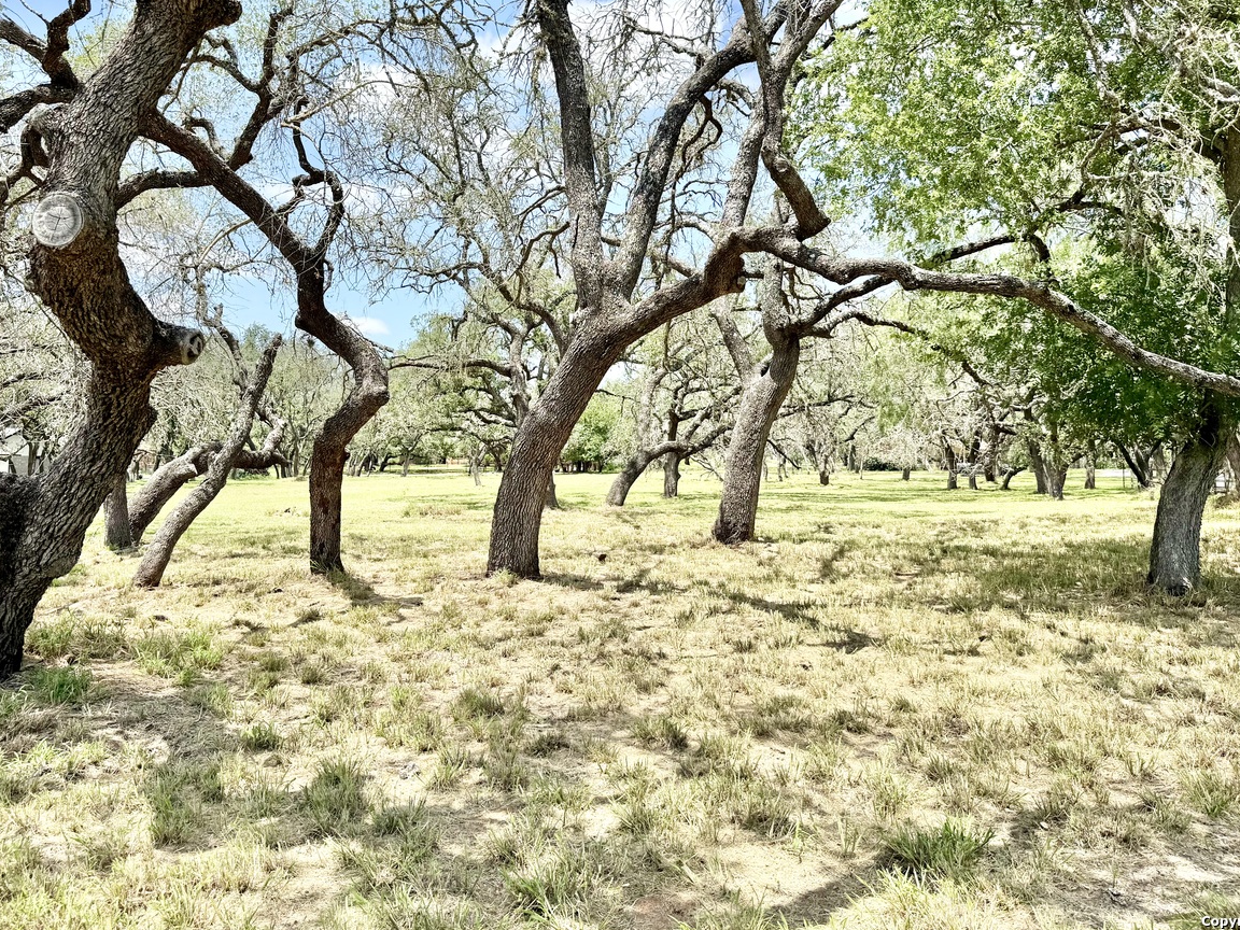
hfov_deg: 59.8
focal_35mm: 30
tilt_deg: +5.3
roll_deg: -0.3
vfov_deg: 46.5
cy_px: 366
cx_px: 540
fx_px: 1075
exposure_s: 1/3279
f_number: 1.78
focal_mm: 6.76
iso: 80
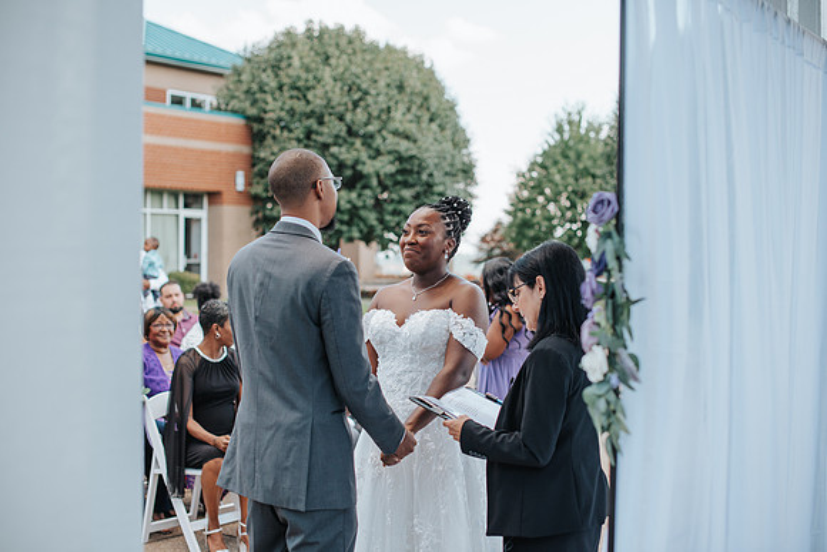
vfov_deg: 27.0
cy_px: 276
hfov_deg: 39.6
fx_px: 1149
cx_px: 414
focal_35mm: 50
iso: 200
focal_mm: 50
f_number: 2.5
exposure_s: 1/800
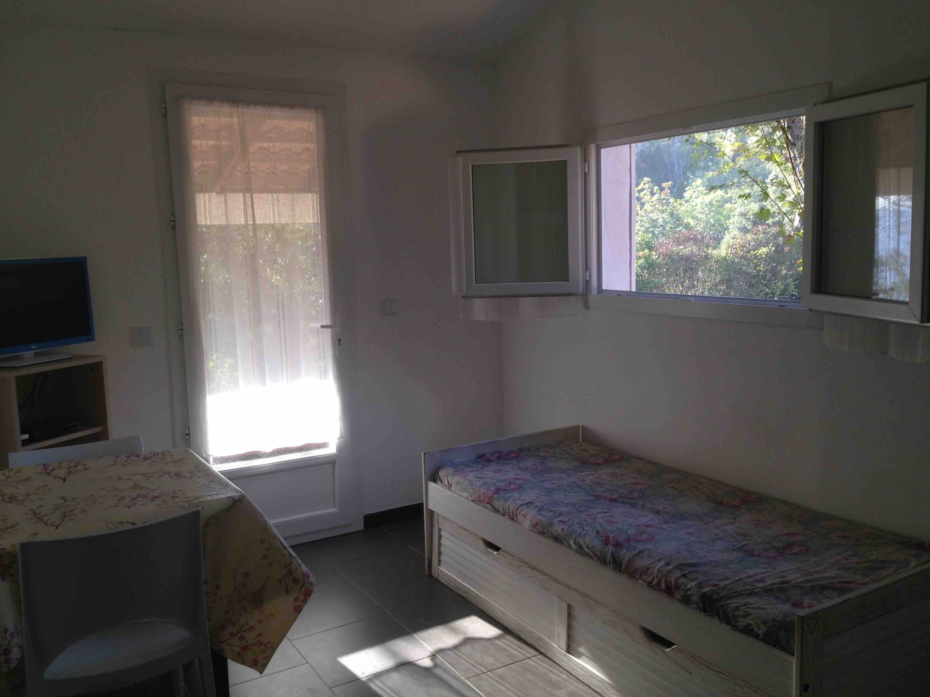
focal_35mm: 33
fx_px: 887
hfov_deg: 55.4
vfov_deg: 42.9
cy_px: 348
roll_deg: +1.1
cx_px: 465
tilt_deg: -7.8
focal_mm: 4.12
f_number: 2.4
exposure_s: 1/120
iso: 50
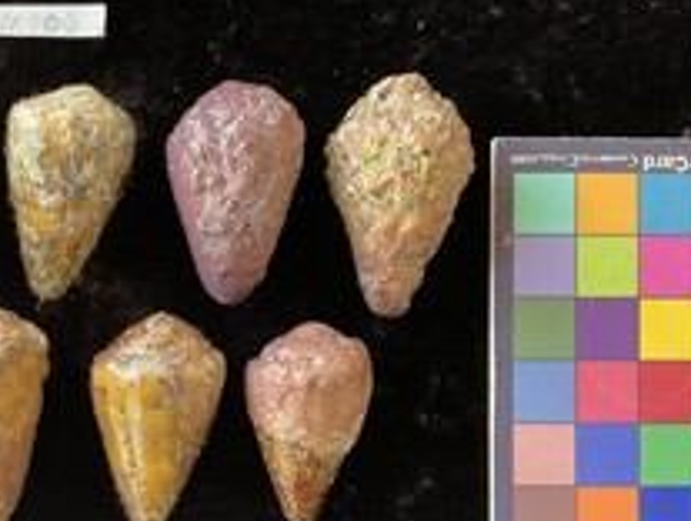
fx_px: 980
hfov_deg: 38.1
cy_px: 372
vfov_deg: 29.4
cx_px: 197
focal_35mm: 49
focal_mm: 3
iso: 80
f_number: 1.8
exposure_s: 1/60
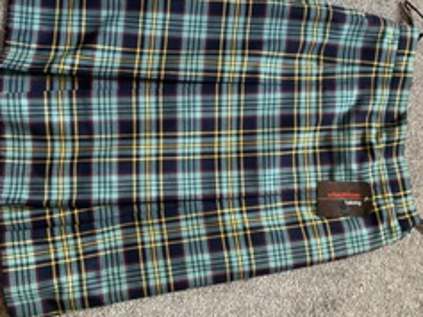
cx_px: 228
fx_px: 538
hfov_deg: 42.9
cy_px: 139
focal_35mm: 44
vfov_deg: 32.9
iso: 200
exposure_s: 1/60
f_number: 1.8
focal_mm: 3
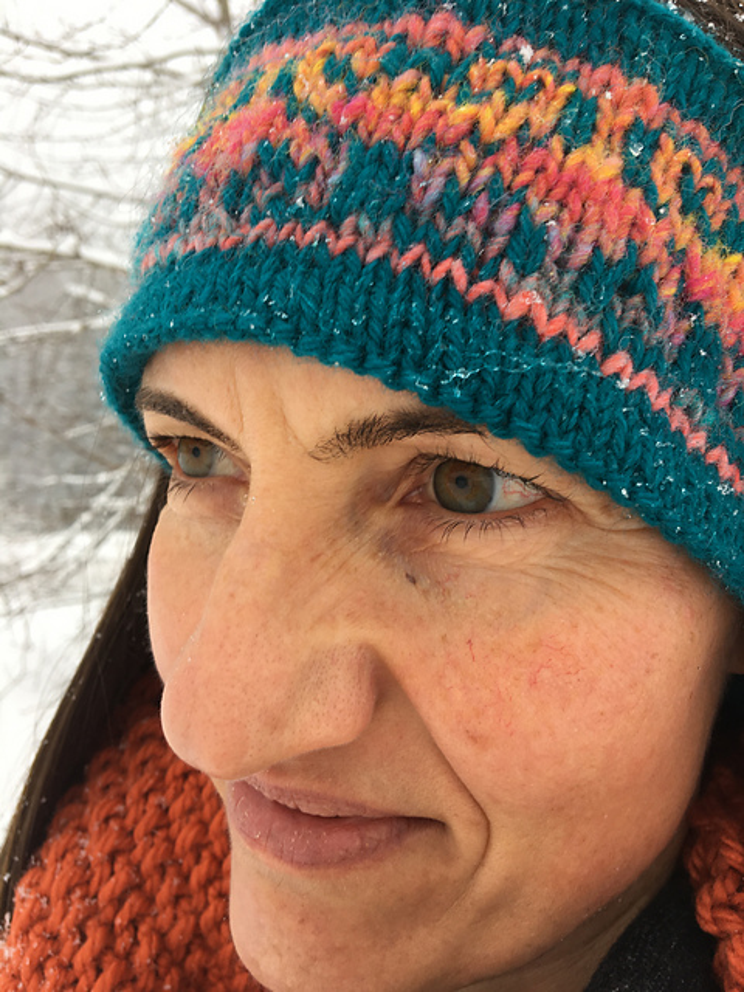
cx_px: 372
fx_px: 831
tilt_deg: -5.8
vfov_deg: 61.7
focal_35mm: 29
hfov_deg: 48.2
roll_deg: -0.8
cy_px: 496
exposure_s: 1/60
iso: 25
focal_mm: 4.15
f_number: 2.2
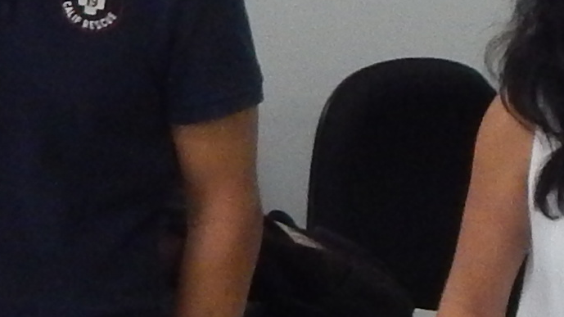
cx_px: -268
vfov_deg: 5.3
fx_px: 3379
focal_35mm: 226
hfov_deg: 9.3
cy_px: -55
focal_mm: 5.6
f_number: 3.2
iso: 400
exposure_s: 1/50
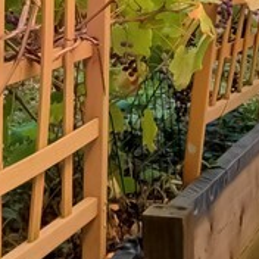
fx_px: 1041
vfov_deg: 13.4
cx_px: 149
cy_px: -124
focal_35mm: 123
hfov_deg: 14.2
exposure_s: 1/100
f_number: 9
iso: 320
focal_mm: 10
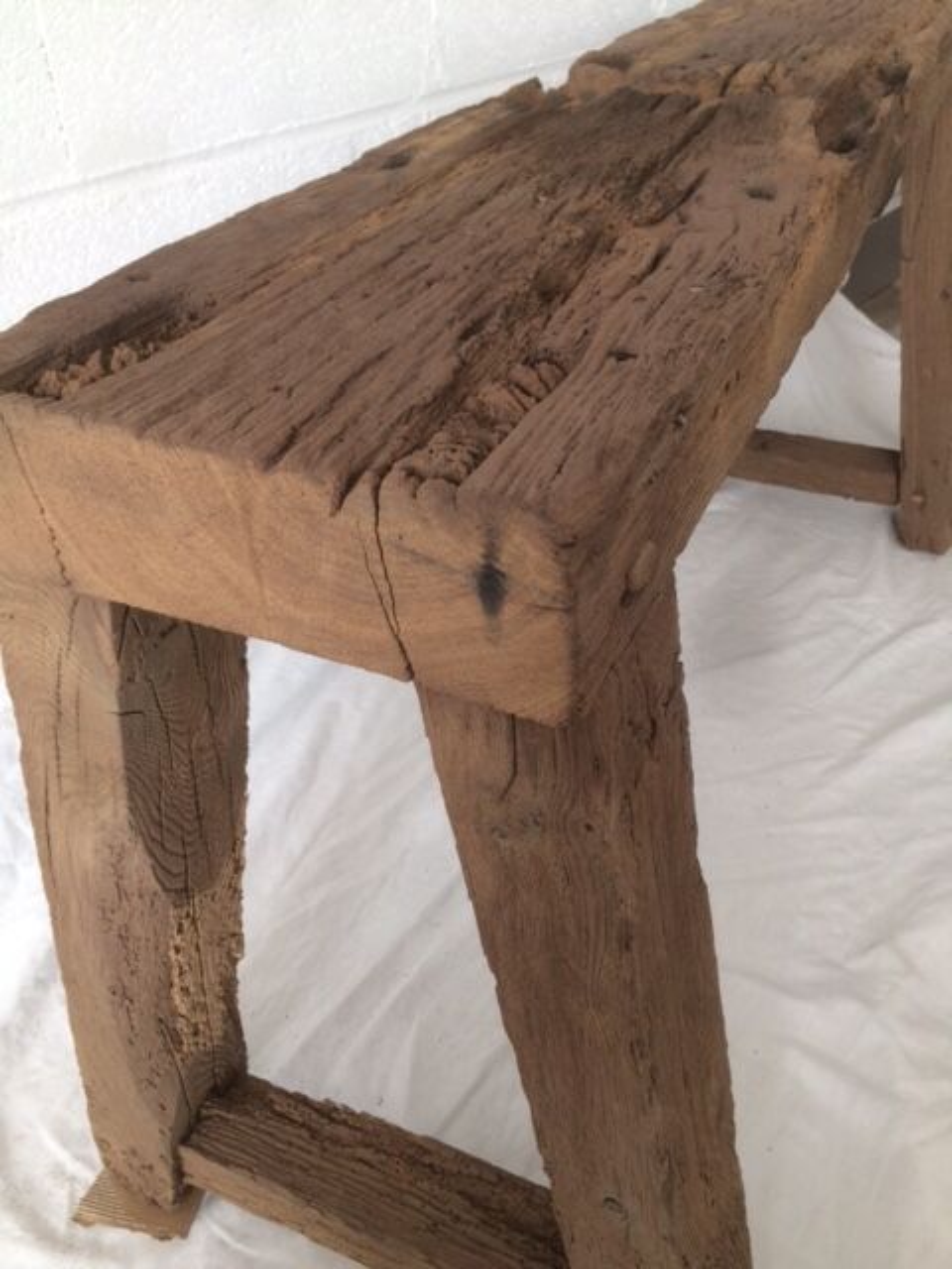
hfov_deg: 48.2
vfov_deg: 61.7
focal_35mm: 29
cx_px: 476
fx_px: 1063
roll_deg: +2.1
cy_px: 634
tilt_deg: -37.4
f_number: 2.2
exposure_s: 1/50
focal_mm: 4.15
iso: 40
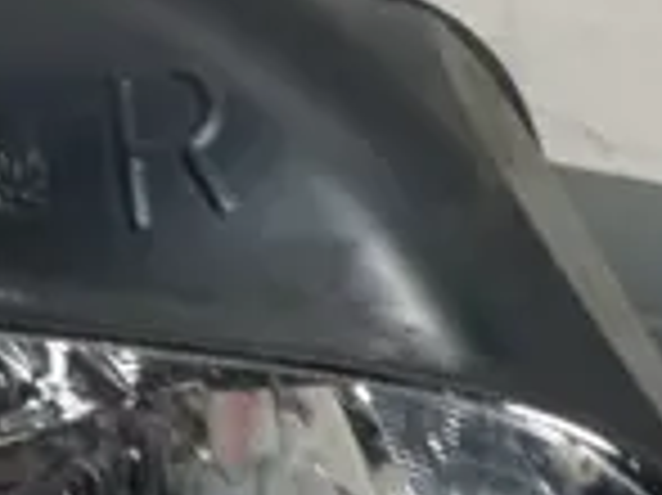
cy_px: 410
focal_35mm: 108
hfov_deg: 17.8
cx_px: -9
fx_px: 2064
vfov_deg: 13.6
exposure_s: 1/30
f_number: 2.8
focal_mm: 5.5
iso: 100
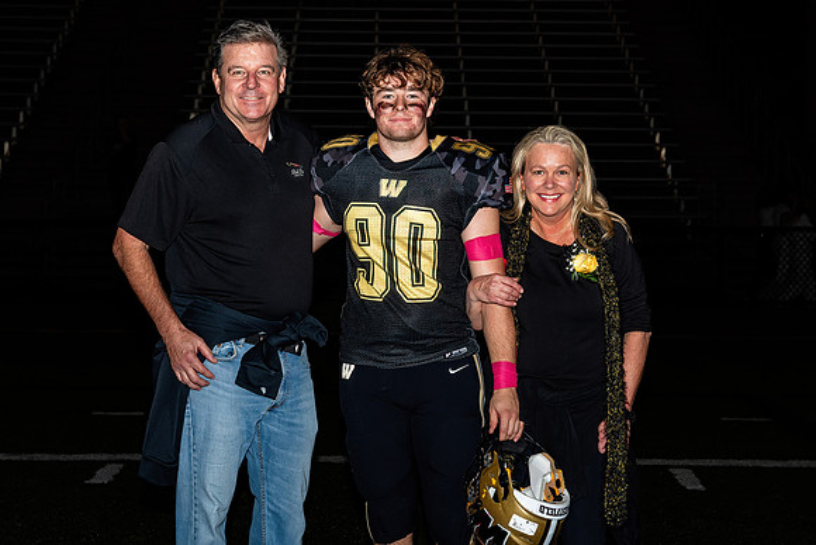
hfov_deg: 24.8
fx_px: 1853
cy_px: 241
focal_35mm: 82
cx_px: 391
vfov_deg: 16.7
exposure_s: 1/200
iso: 320
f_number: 5
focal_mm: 48
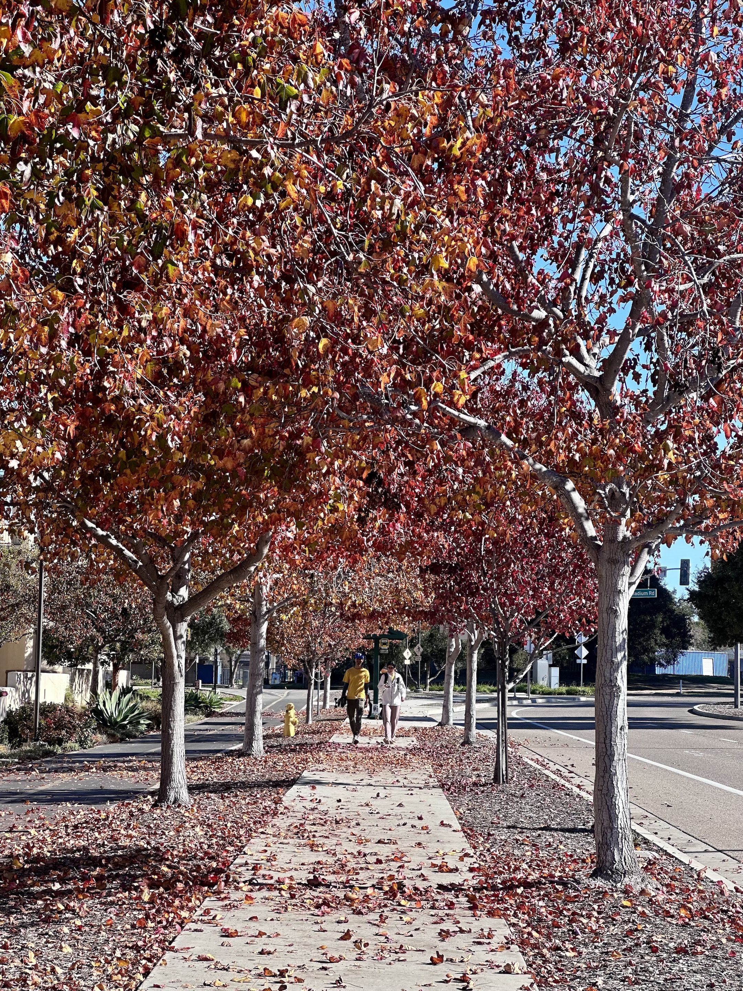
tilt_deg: +4.9
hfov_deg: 19.1
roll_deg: -1.4
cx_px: 372
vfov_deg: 25.3
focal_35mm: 77
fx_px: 2204
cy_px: 496
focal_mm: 9
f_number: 2.8
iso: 32
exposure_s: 1/533
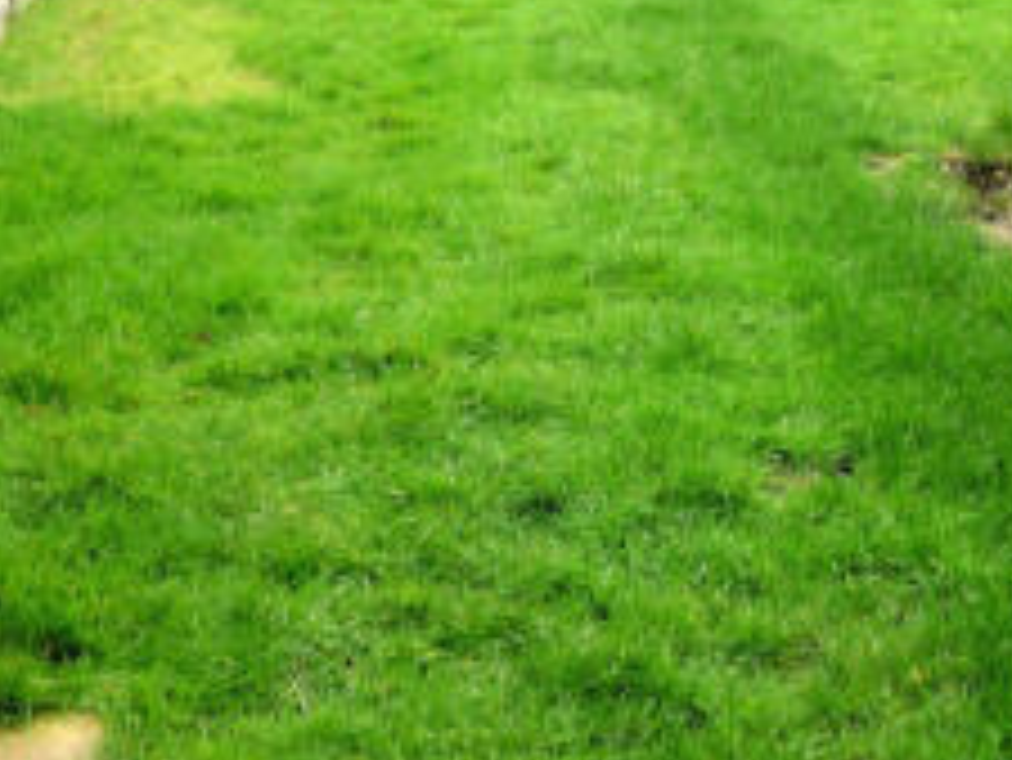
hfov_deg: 26.0
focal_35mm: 75
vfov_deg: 18.4
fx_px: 2194
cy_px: -196
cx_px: 515
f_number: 3.3
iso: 80
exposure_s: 1/60
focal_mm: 5.2
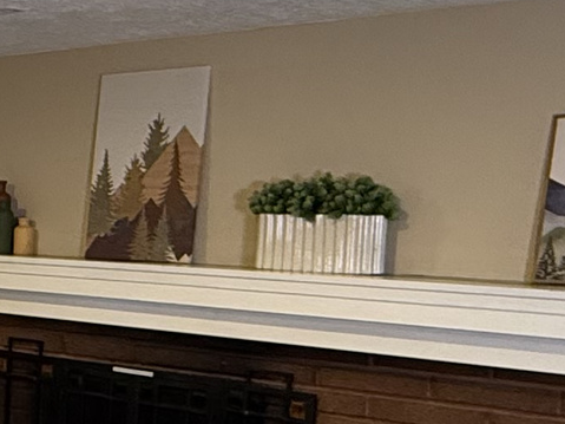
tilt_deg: -5.7
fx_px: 1354
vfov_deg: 17.5
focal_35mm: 83
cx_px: -339
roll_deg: -0.7
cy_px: 368
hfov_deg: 19.7
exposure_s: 1/60
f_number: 2.2
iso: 200
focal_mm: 2.22
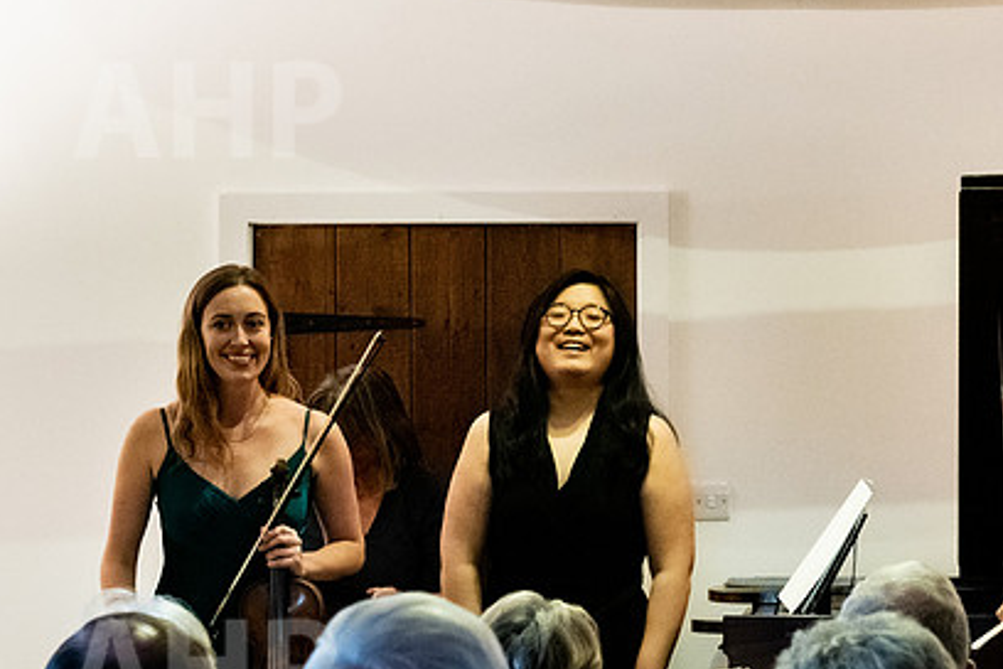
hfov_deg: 13.5
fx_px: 4235
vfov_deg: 9.0
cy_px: 395
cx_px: 743
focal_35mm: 152
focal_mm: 62
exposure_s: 1/250
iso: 3600
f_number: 5.6
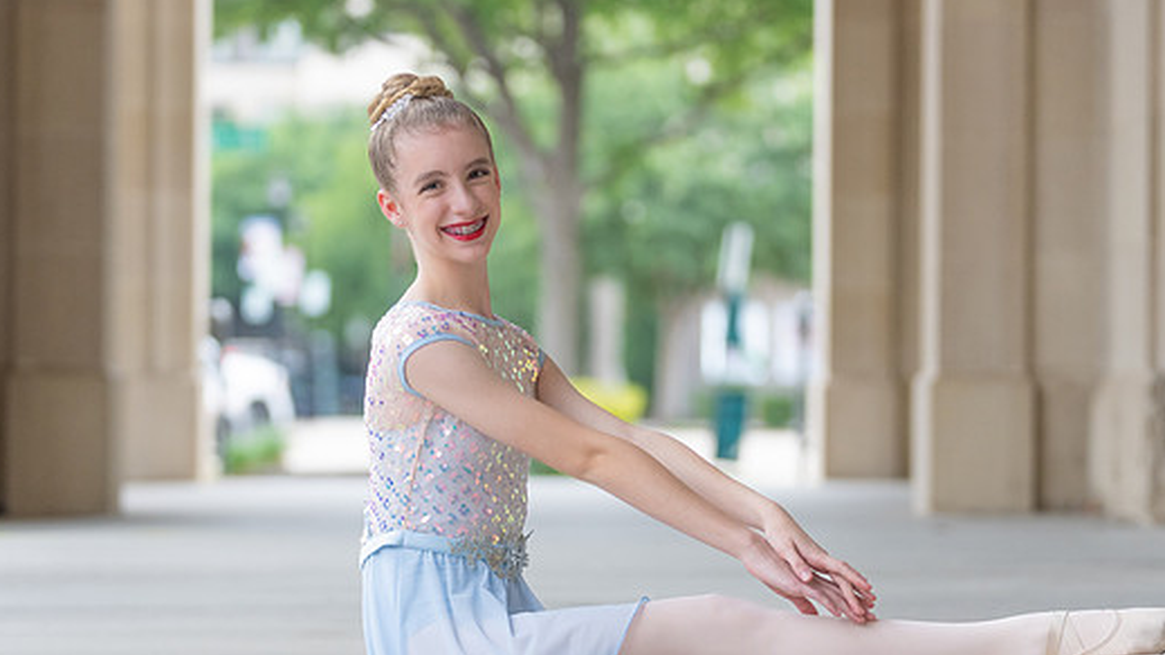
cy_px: 372
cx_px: 533
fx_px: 4757
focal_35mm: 154
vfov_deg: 7.9
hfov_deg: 14.0
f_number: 2.8
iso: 800
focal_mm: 104
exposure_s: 1/320
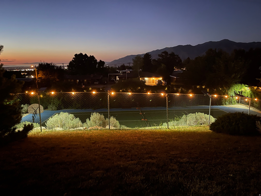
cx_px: 130
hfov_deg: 69.4
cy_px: 98
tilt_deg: -10.4
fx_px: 188
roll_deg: +0.7
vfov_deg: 54.9
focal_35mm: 25
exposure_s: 1/9
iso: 1000
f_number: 1.6
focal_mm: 5.1
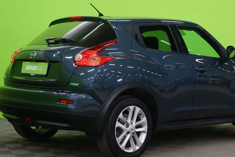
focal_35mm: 72
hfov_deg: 28.0
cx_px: 134
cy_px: 68
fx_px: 470
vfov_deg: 18.9
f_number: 4.5
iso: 400
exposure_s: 1/8
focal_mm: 47
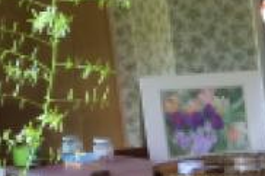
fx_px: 1250
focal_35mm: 170
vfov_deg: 8.0
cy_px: 148
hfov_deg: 10.5
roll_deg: +0.4
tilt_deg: -9.8
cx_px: 620
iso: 125
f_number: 2.2
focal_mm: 4.15
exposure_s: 1/30
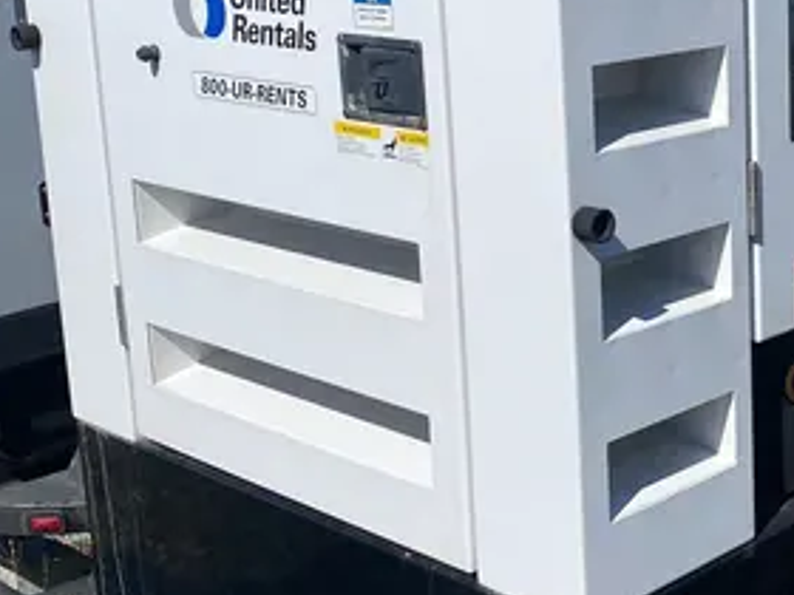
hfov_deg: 27.2
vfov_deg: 21.5
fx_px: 1560
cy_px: 203
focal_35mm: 68
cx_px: 766
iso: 32
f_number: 1.8
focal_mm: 4.25
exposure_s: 1/6410
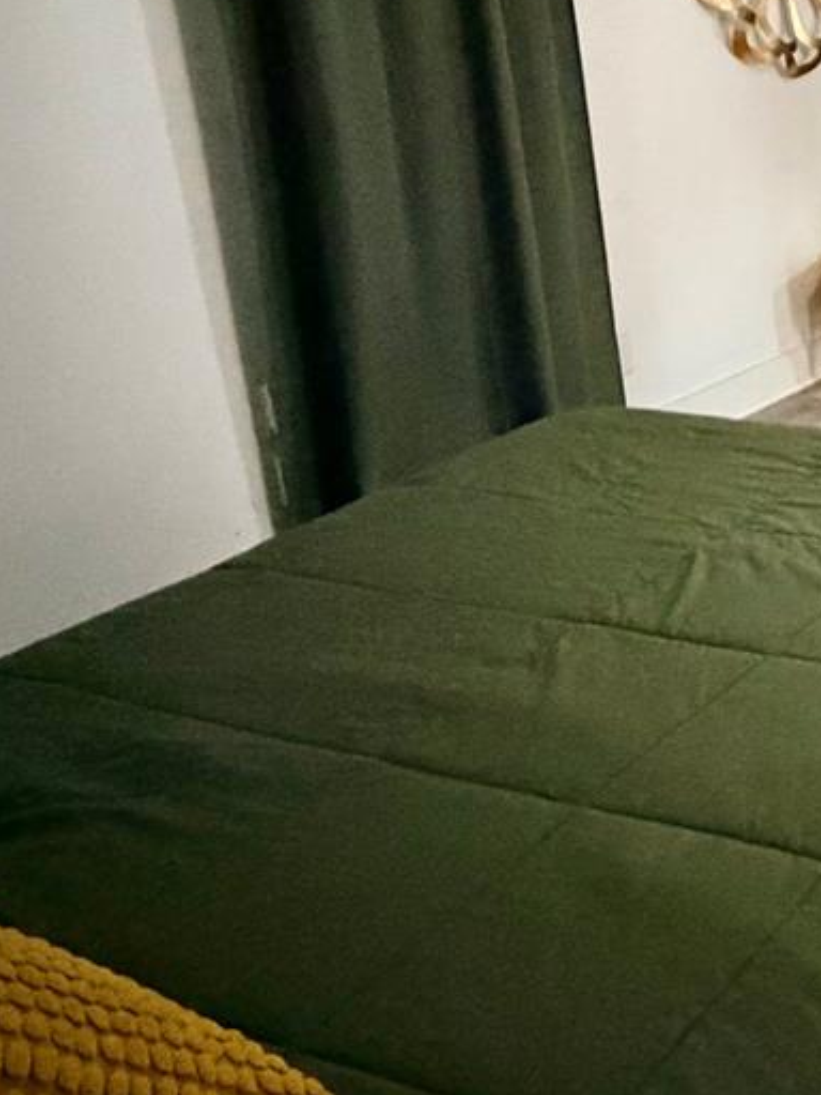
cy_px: 310
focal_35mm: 42
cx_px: 1174
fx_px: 1328
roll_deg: +3.3
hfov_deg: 26.6
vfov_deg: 43.7
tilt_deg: -11.9
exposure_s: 1/40
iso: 1250
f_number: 2.2
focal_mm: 2.22
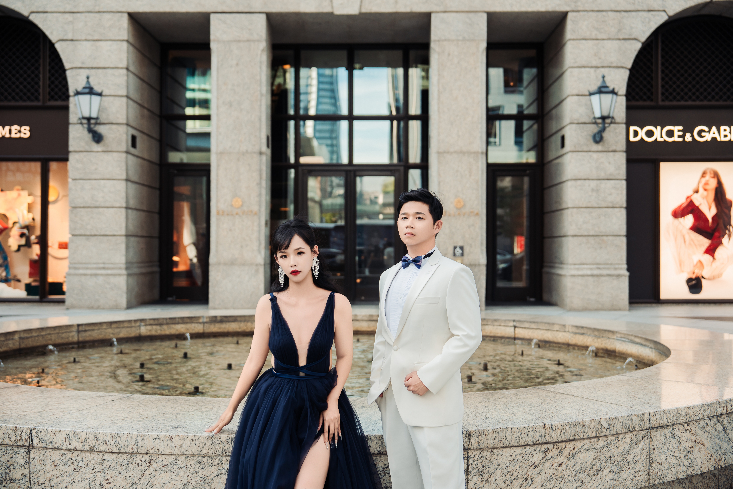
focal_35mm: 42
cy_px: 244
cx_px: 366
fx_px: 855
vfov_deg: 31.9
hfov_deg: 46.4
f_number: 2.8
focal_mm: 42
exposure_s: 1/350
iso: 100
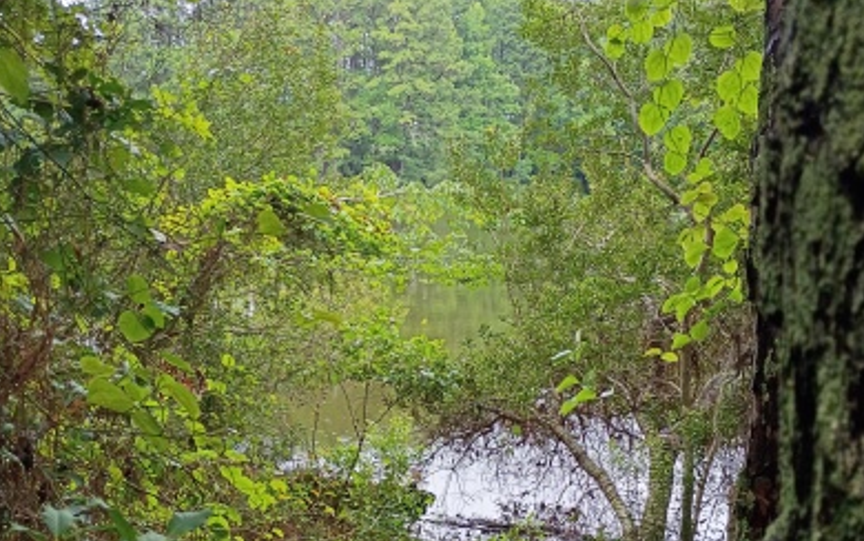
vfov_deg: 30.3
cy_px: 363
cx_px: 425
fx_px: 989
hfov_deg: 47.2
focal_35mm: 42
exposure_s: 1/184
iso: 100
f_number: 1.8
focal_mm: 4.27
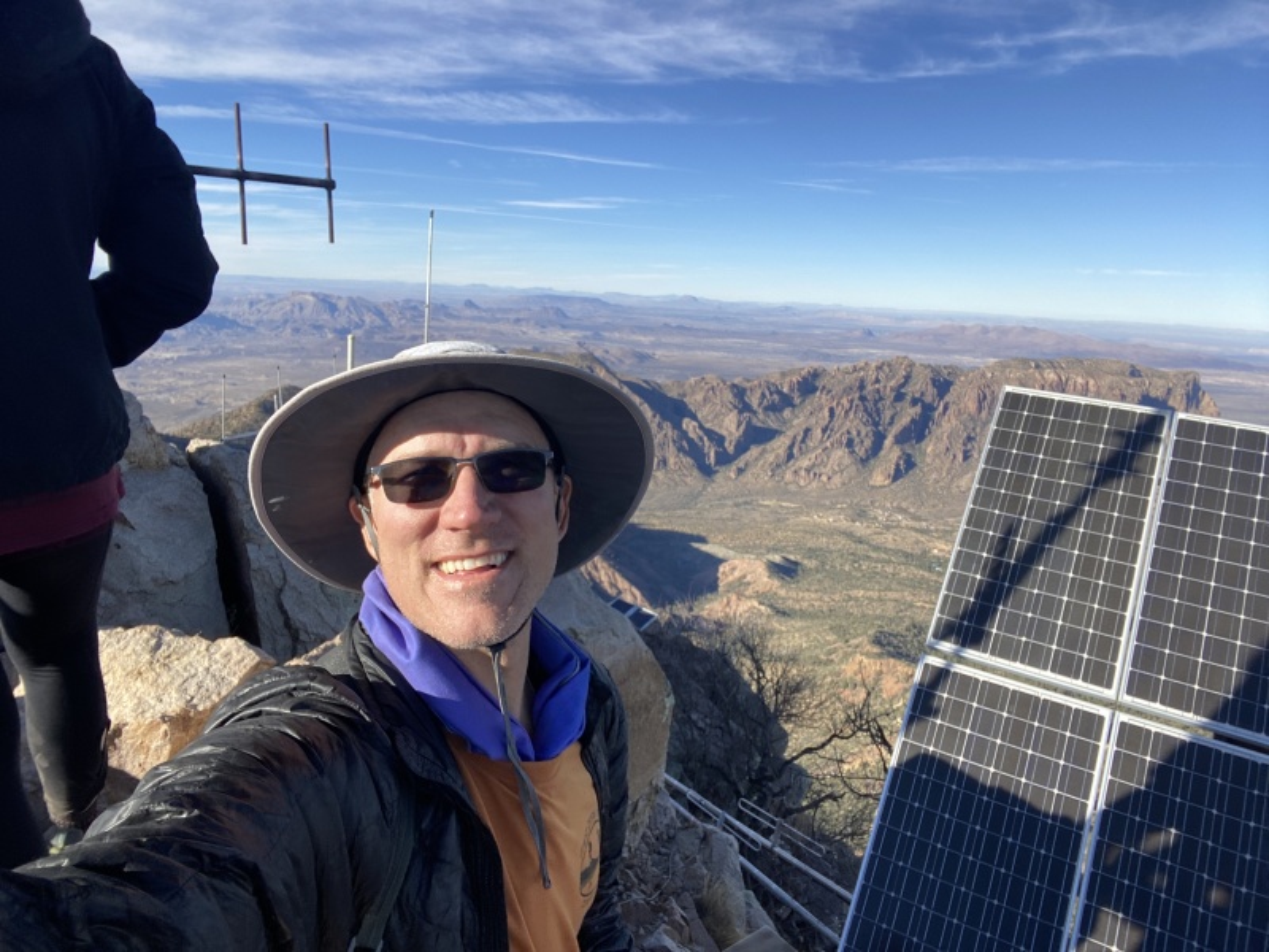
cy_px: 476
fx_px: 843
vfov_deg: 58.9
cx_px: 634
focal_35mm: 23
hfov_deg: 73.9
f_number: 2.2
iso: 25
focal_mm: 2.71
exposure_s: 1/740
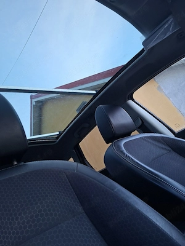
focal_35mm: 23
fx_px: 164
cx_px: 92
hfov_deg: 58.9
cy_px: 123
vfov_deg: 73.9
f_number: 1.8
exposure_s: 1/50
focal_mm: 5.54
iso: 160
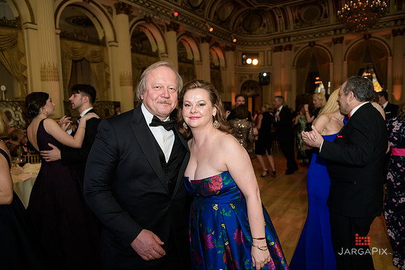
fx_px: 270
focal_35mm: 24
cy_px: 135
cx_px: 202
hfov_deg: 73.7
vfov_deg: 53.2
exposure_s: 1/100
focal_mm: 24
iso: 1600
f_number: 3.2
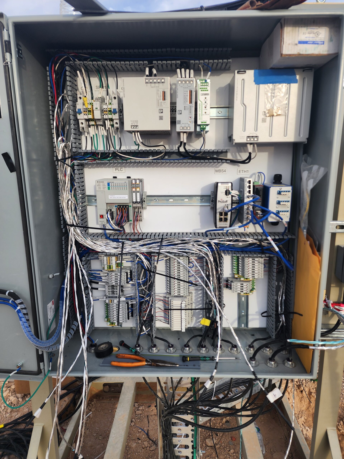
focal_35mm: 23
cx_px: 172
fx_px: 305
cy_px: 230
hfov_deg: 58.9
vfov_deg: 73.9
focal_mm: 6.4
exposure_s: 1/343
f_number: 1.8
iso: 12
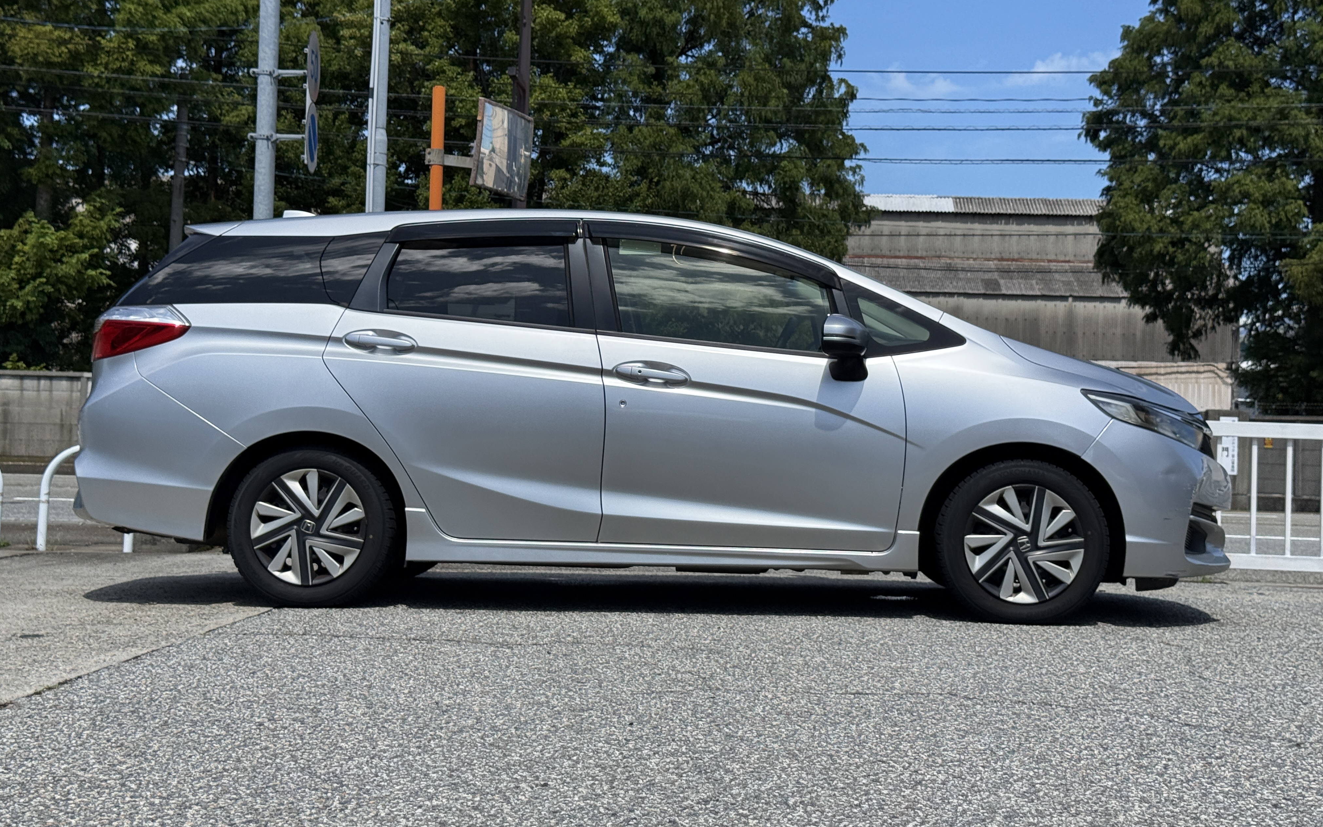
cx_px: 662
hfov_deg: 39.6
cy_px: 363
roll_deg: -1.3
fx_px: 1839
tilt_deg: +3.1
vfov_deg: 25.3
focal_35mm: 51
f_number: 1.78
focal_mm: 6.76
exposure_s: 1/6536
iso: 100
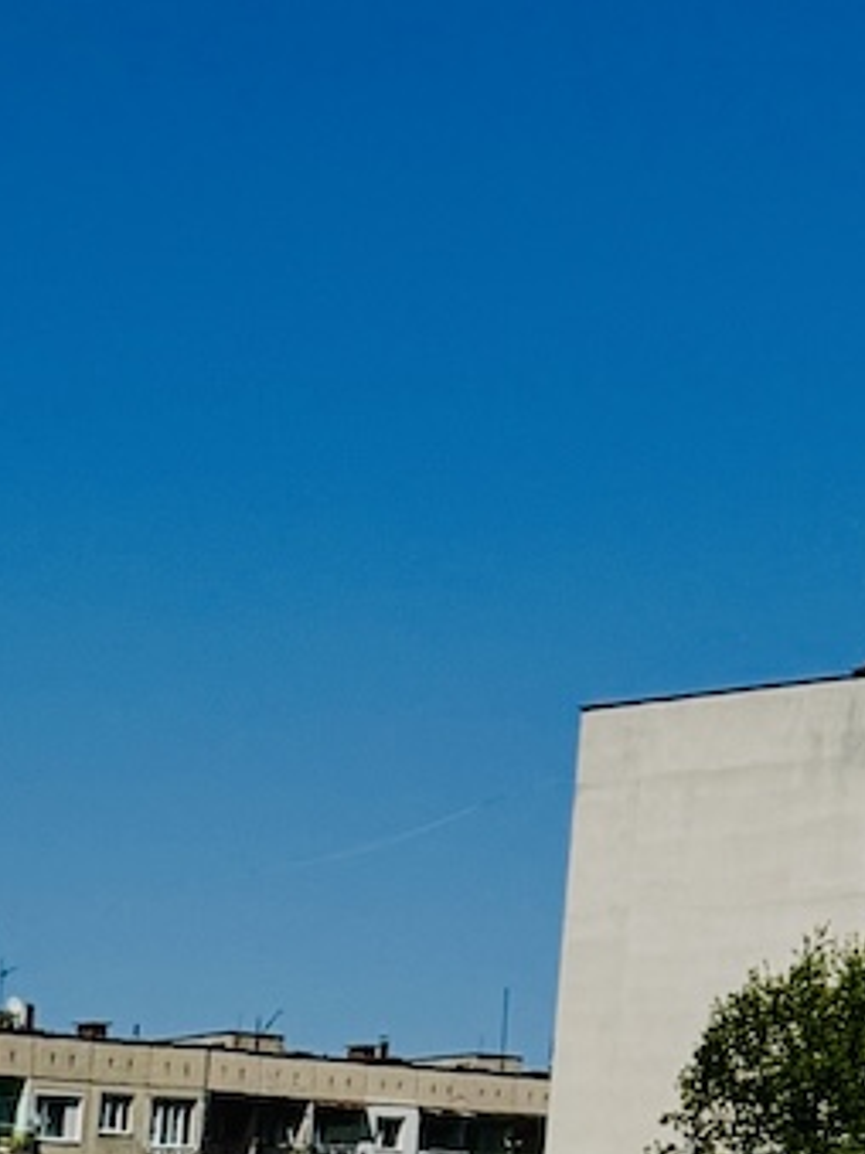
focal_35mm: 136
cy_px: 2485
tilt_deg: -14.2
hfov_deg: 9.9
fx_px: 4534
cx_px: -1022
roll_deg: -1.5
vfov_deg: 12.4
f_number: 1.78
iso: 64
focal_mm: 6.76
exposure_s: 1/15152
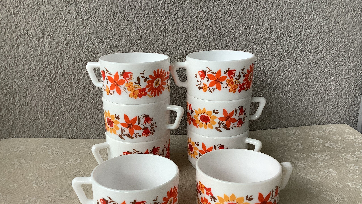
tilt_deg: -17.9
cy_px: 135
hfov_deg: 58.0
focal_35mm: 34
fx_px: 326
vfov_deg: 34.4
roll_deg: +1.1
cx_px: 182
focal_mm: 3.3
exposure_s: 1/100
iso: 50
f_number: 2.4
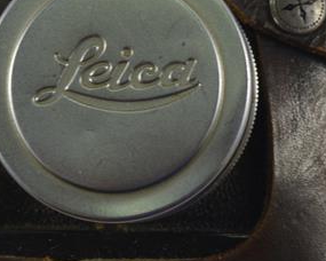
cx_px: 421
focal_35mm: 208
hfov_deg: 9.1
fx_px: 2007
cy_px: -159
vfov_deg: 7.3
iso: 100
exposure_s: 1/40
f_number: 9
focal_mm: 26
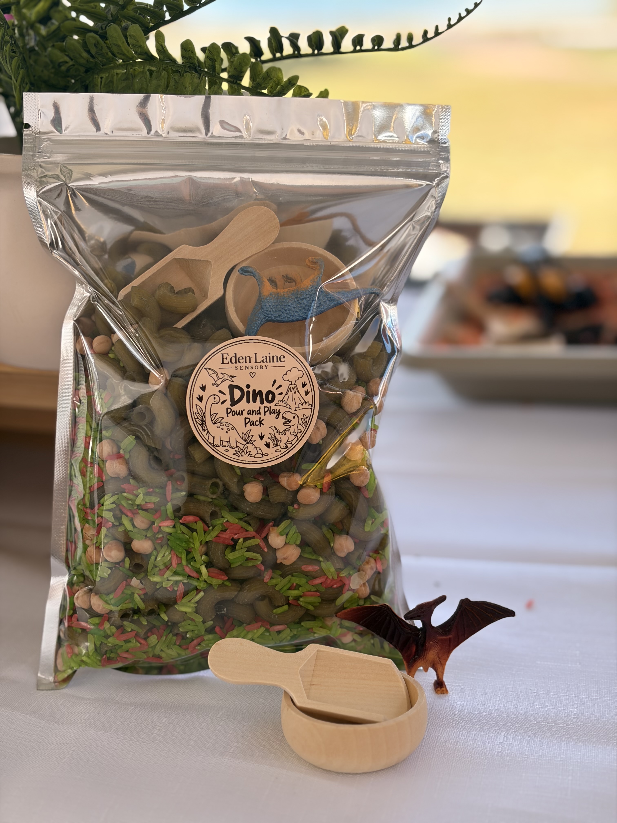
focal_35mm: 52
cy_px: 412
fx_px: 1236
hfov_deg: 28.0
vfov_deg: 36.8
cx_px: 308
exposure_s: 1/673
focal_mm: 5.96
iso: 50
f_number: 1.6
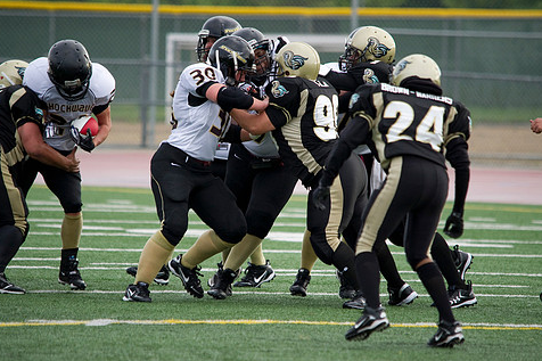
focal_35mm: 548
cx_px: 268
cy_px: 190
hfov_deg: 3.8
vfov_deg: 2.5
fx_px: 8247
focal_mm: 450
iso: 2200
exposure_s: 1/1000
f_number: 6.3
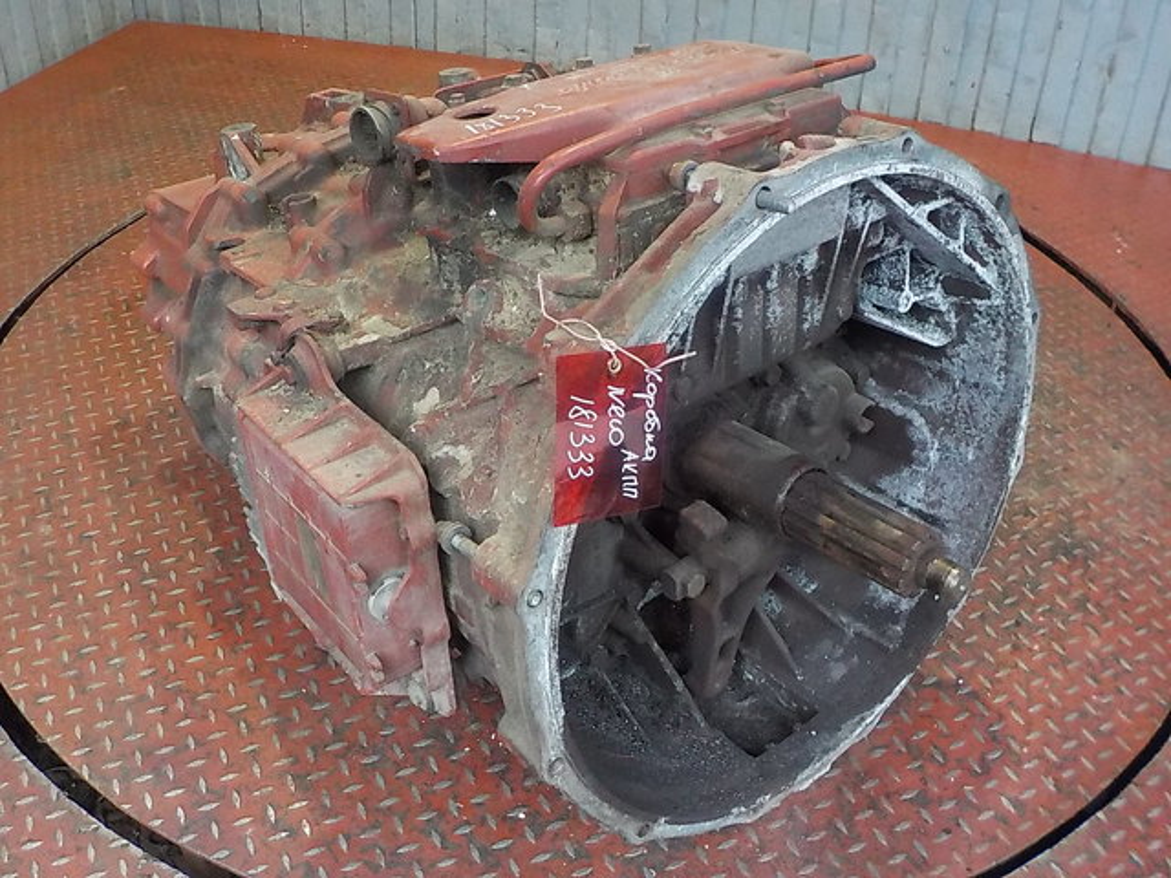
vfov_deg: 46.8
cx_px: 586
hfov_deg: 60.0
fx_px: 1015
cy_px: 439
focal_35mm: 30
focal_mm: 4.1
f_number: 3.3
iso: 800
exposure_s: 1/60
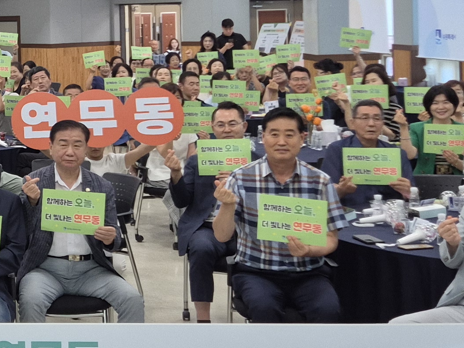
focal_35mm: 87
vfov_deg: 16.7
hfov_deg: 20.6
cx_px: -133
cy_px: 33
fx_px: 1166
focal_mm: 5.4
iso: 125
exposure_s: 1/120
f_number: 1.8
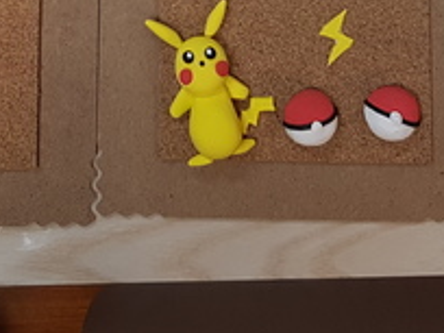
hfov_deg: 21.8
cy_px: -217
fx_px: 1142
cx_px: 107
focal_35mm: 89
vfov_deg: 15.0
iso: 64
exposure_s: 1/60
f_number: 1.7
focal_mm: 4.2
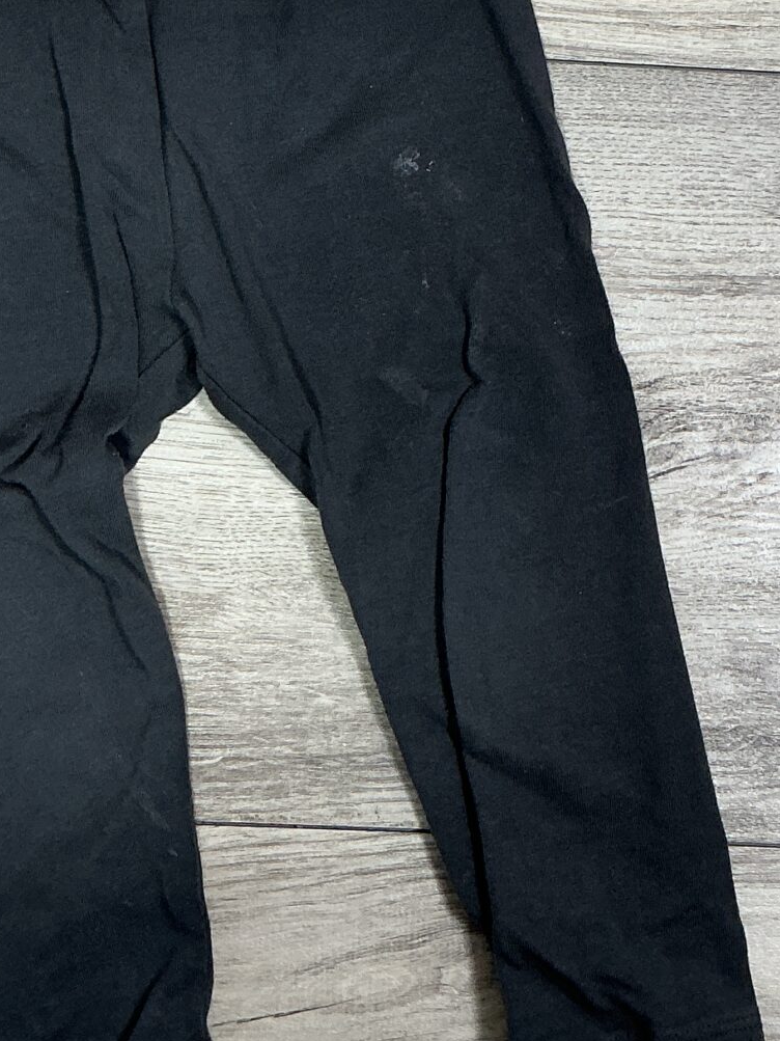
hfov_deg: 19.9
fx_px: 2224
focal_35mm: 74
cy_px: 313
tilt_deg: -83.7
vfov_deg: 26.1
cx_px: 450
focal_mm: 3
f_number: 1.8
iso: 64
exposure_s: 1/50
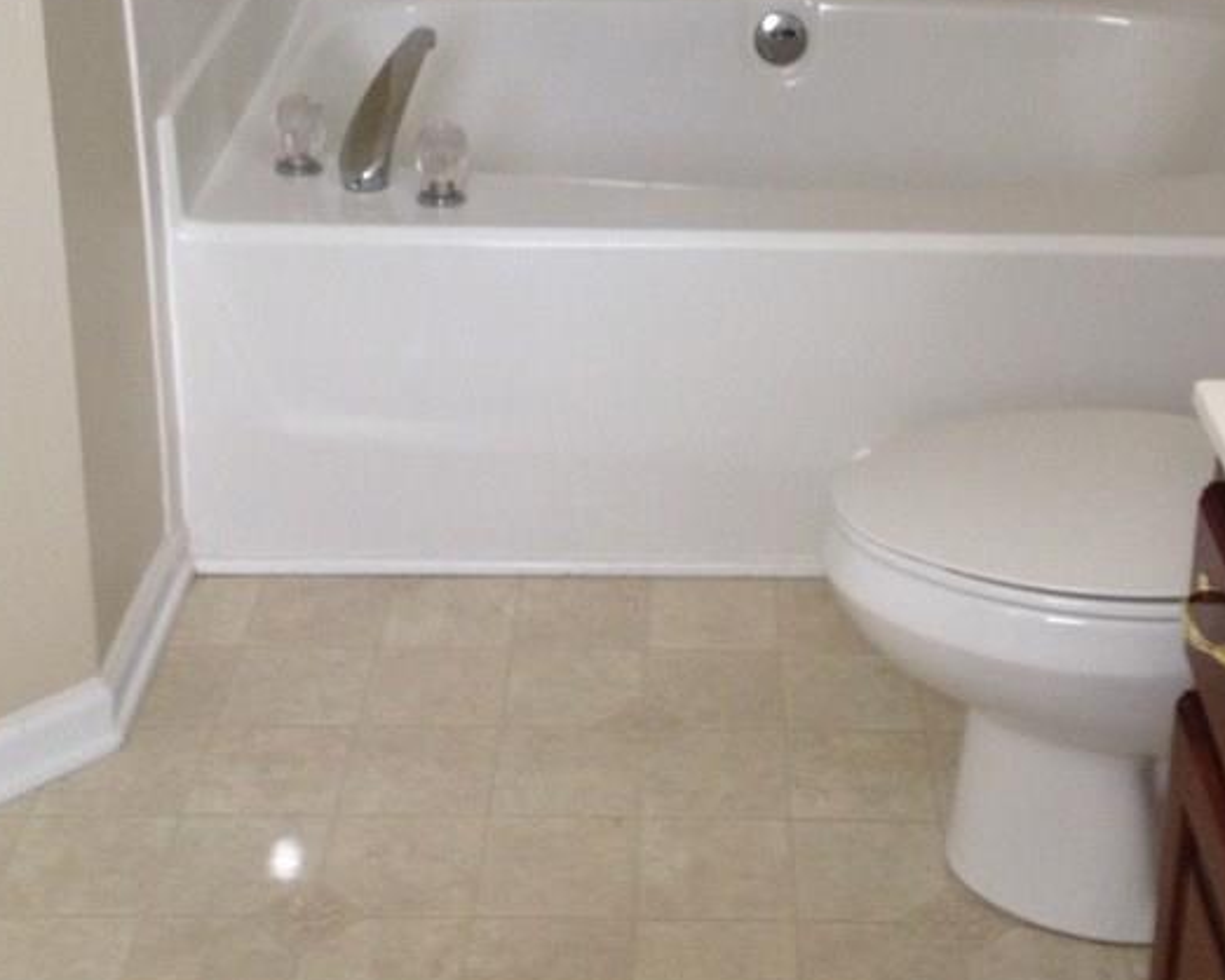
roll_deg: +0.0
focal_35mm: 67
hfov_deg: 28.2
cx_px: 720
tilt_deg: -21.1
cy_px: 152
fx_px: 2430
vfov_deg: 22.4
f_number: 2.4
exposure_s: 1/20
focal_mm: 4.28
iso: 160
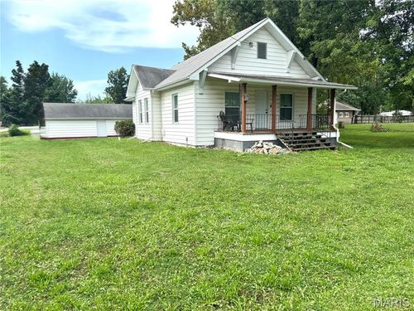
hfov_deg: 71.6
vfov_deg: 56.8
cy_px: 156
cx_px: 207
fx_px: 287
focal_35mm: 24
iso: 80
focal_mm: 6.76
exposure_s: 1/1980
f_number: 1.78
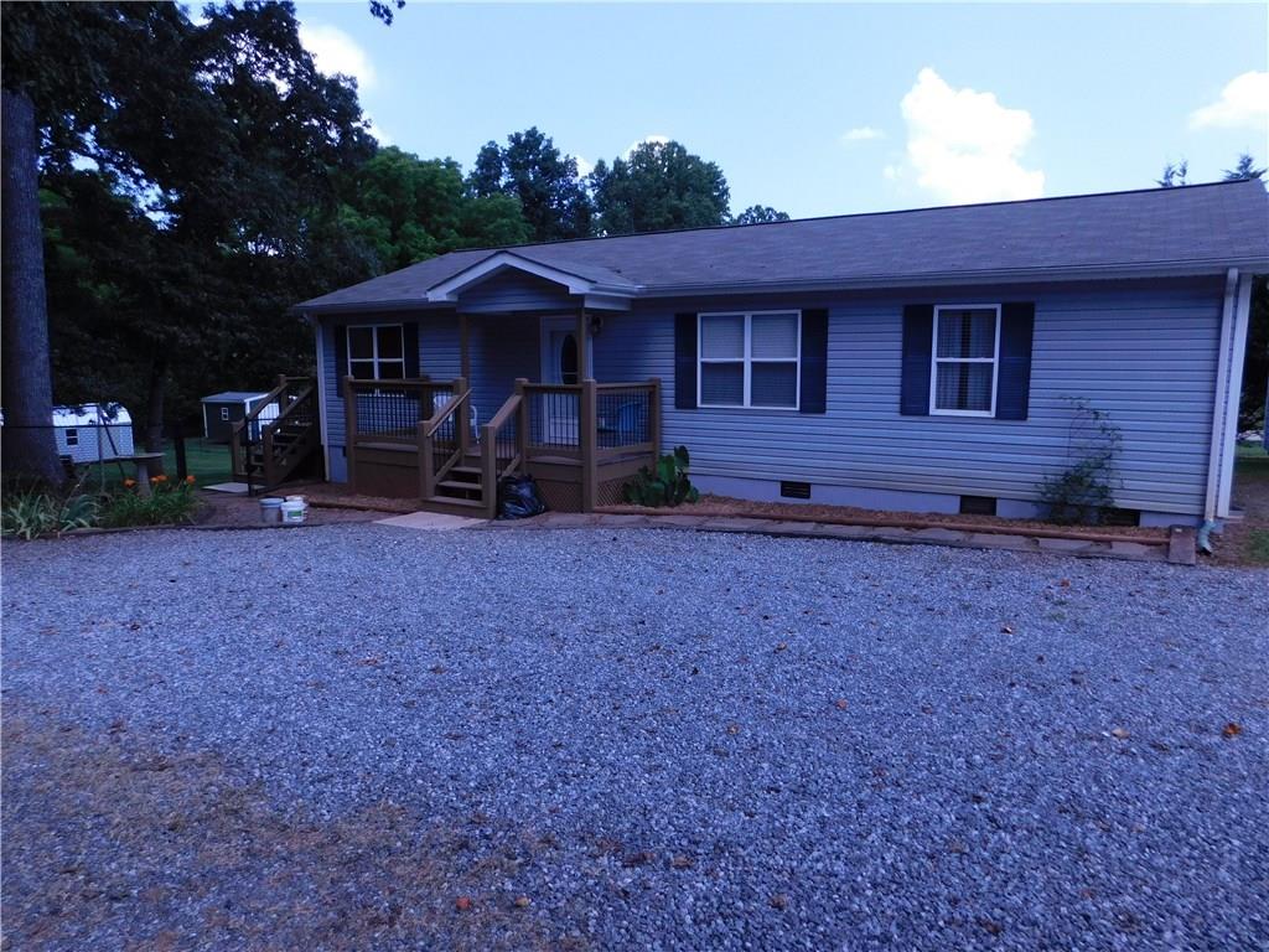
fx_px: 843
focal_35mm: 23
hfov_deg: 73.9
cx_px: 634
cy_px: 476
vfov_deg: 58.9
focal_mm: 4
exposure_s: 1/1250
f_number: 3
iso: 200
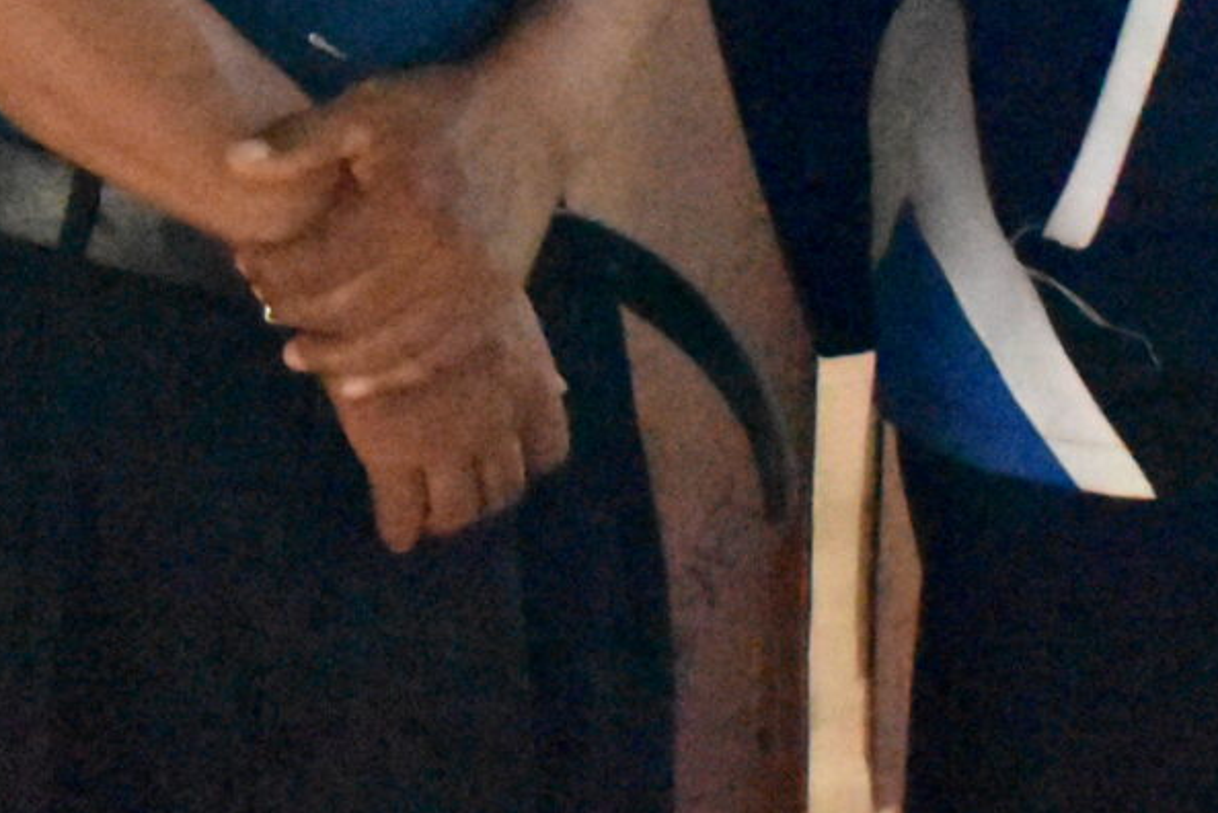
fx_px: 9855
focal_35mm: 291
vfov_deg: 4.7
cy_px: -814
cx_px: -501
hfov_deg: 7.0
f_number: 5
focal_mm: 45
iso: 20000
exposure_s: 1/80
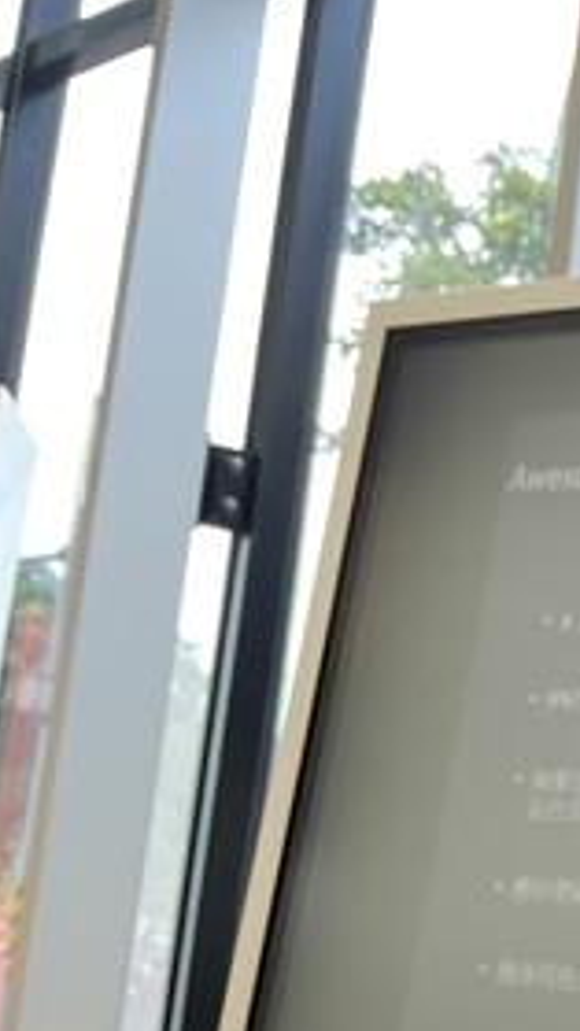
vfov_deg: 28.6
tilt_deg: +8.4
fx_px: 1995
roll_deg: -3.6
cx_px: 1297
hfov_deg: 13.3
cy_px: 750
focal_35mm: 73
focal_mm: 4.2
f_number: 1.6
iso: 64
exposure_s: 1/120
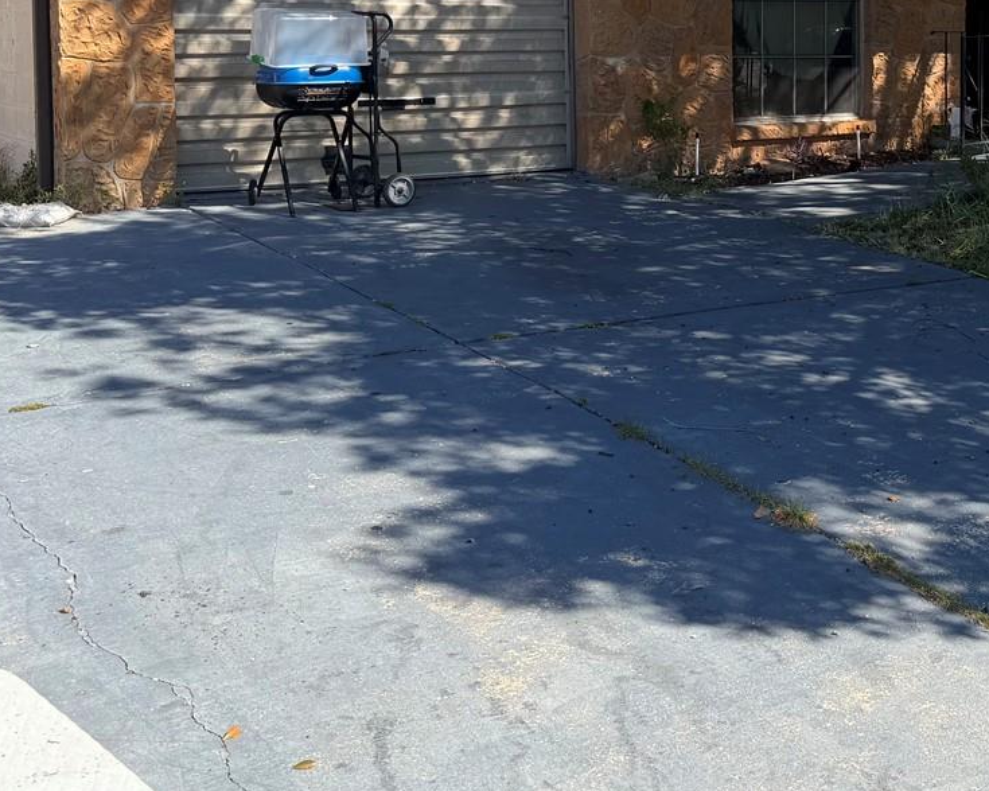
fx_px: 1493
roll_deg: +1.1
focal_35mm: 51
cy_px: 108
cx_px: 717
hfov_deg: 36.0
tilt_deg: -2.0
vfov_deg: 28.7
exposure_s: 1/2703
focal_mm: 6.76
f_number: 1.78
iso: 80
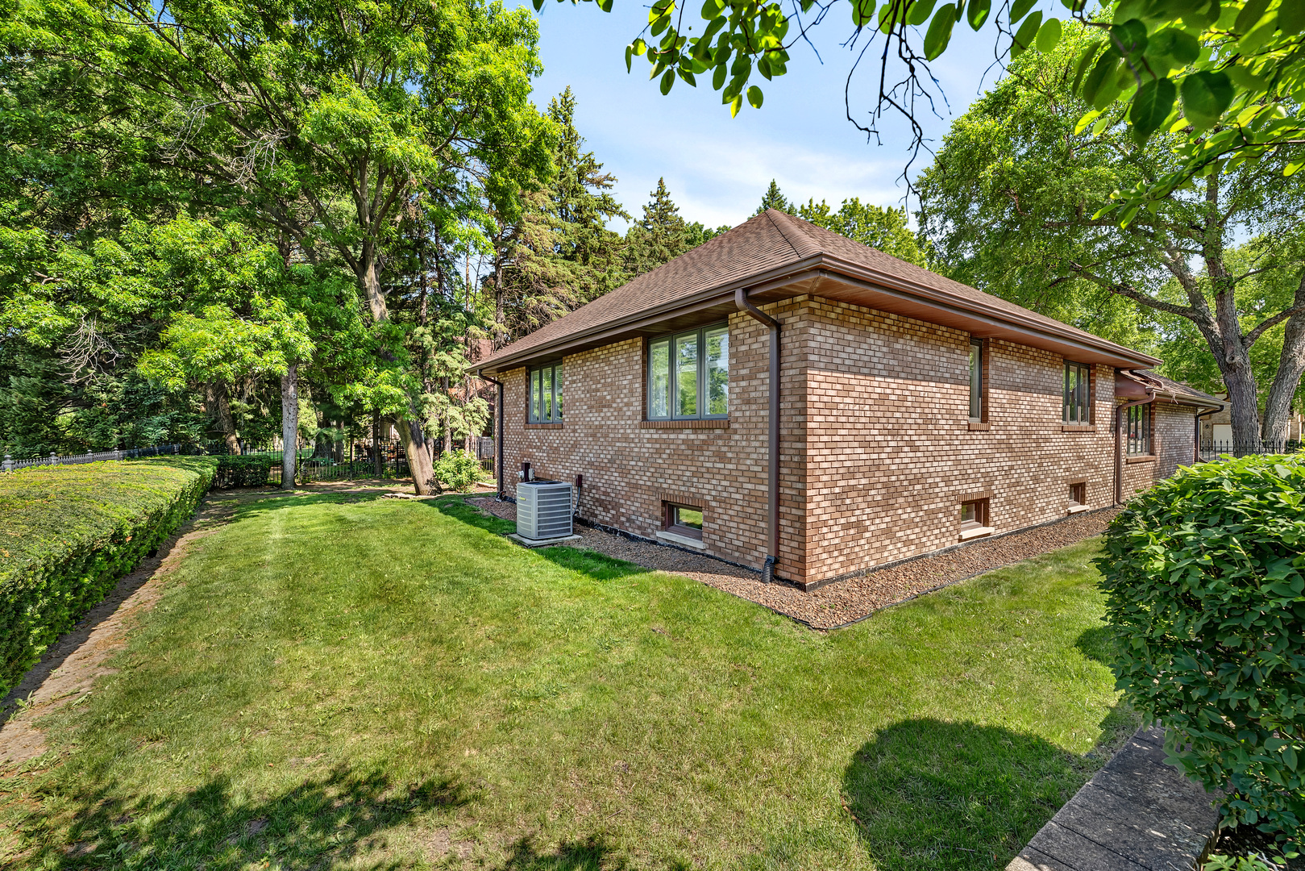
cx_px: 652
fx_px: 508
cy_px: 436
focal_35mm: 14
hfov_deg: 104.2
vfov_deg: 81.2
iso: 500
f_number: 8
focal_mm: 14
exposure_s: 1/320
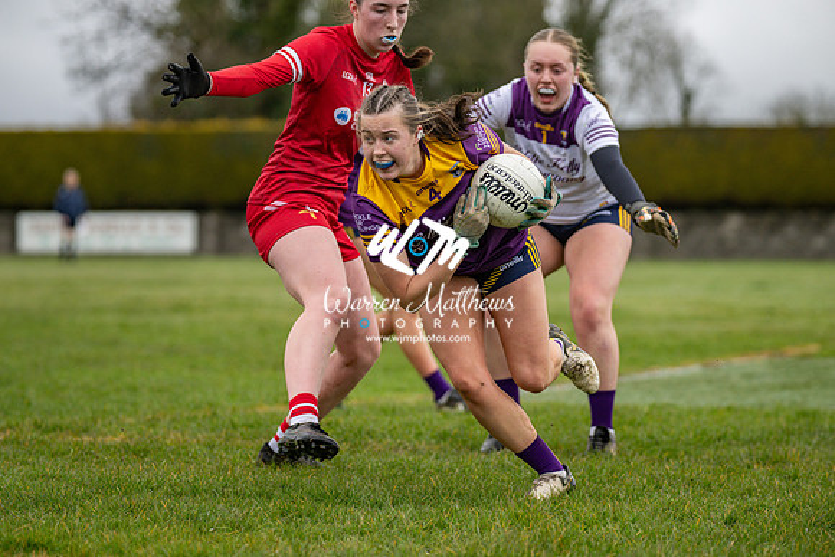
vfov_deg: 9.5
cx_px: 418
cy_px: 278
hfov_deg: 14.2
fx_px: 3364
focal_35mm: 145
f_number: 2.8
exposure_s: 1/1000
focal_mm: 145
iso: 560
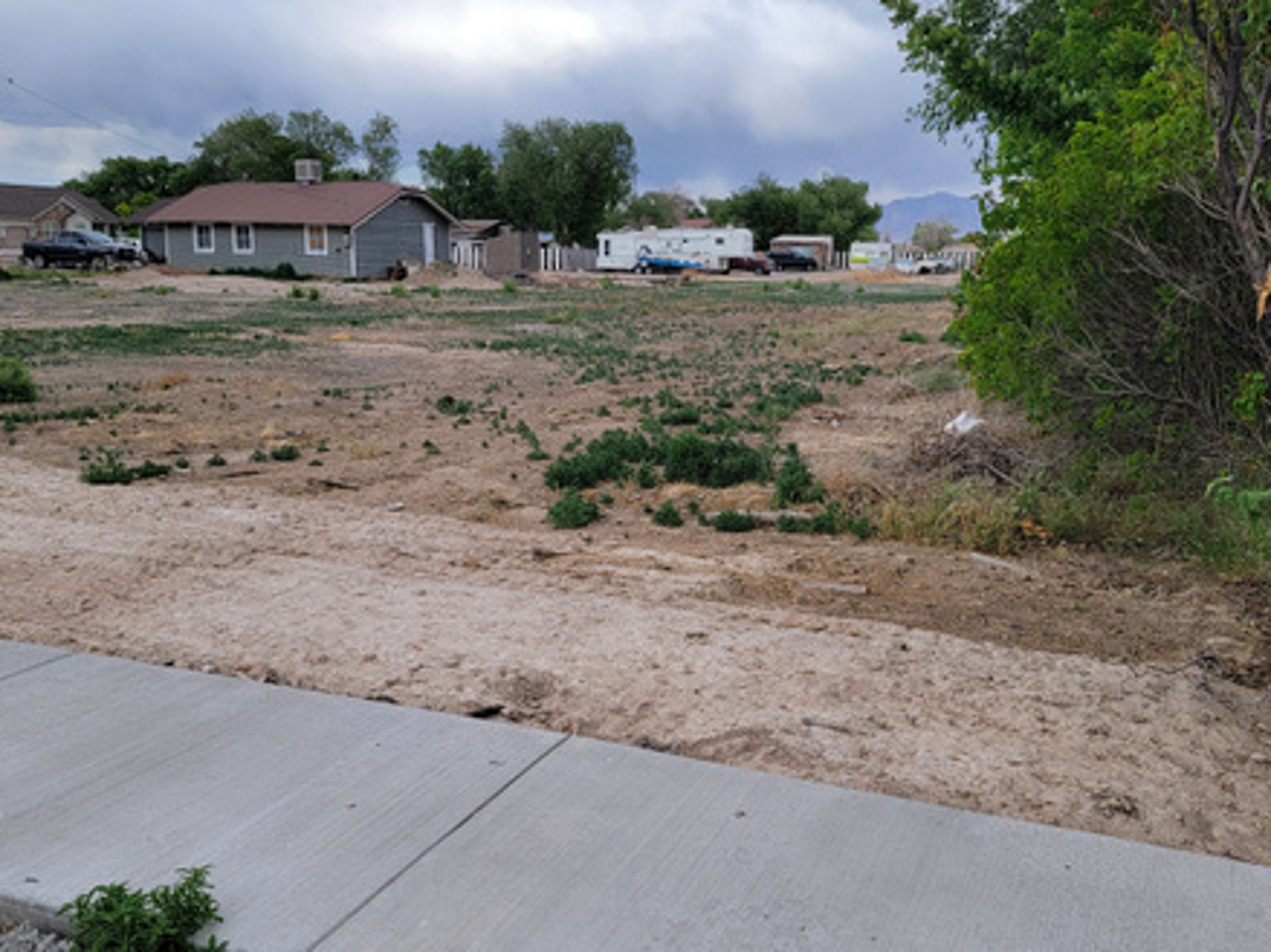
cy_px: 498
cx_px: 663
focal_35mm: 35
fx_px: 1285
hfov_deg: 52.6
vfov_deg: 40.7
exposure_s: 1/516
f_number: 1.8
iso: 16
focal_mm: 6.7
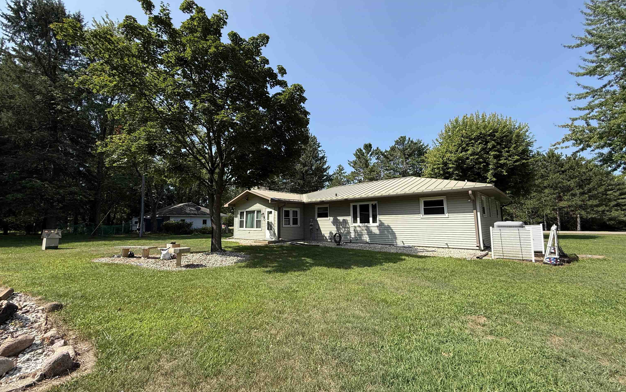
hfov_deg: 101.5
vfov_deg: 74.8
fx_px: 256
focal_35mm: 15
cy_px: 190
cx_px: 315
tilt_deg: +7.5
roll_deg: +0.6
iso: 50
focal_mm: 2.22
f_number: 2.2
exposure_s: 1/1368
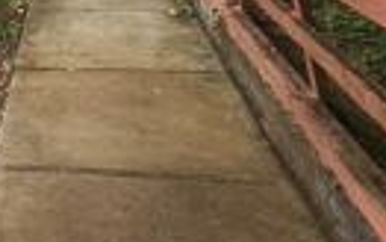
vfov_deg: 17.0
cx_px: -211
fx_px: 737
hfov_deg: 23.0
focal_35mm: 70
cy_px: -112
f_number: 2.2
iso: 50
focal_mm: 2.2
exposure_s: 1/406
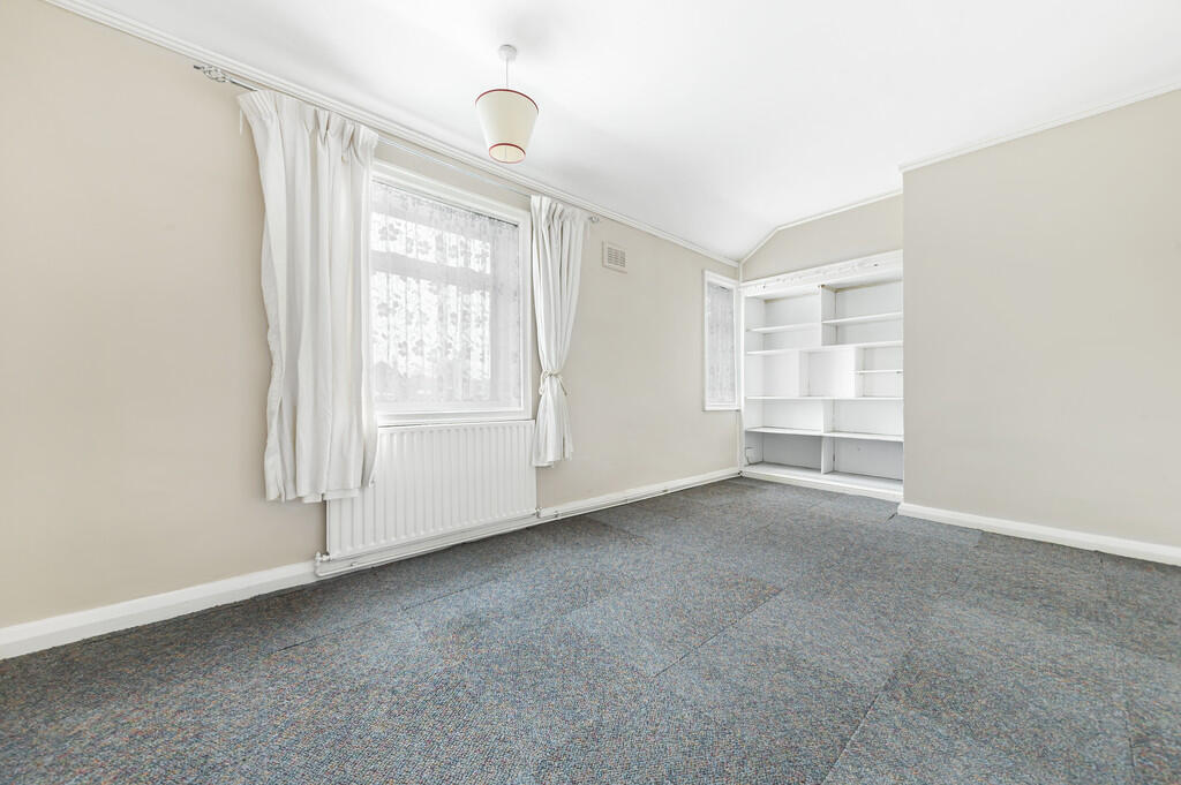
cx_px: 590
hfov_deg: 112.7
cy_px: 392
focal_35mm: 12
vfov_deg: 89.9
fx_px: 393
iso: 400
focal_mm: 12
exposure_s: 2
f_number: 9
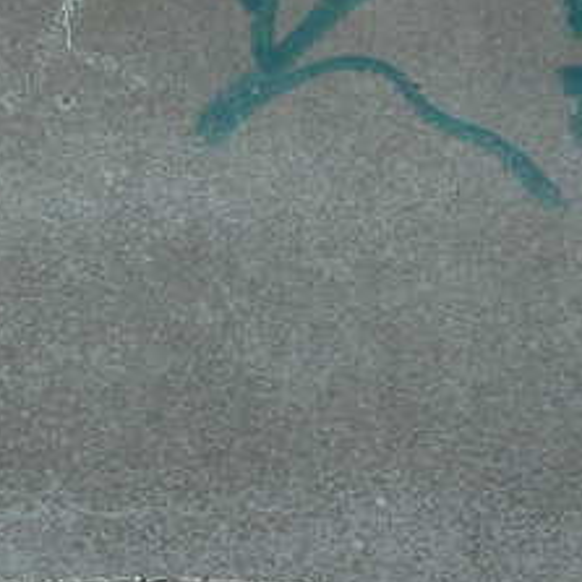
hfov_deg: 2.7
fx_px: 12269
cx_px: -543
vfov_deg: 2.7
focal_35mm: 645
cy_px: 31
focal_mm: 41.1
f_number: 3.9
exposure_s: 1/168
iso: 100
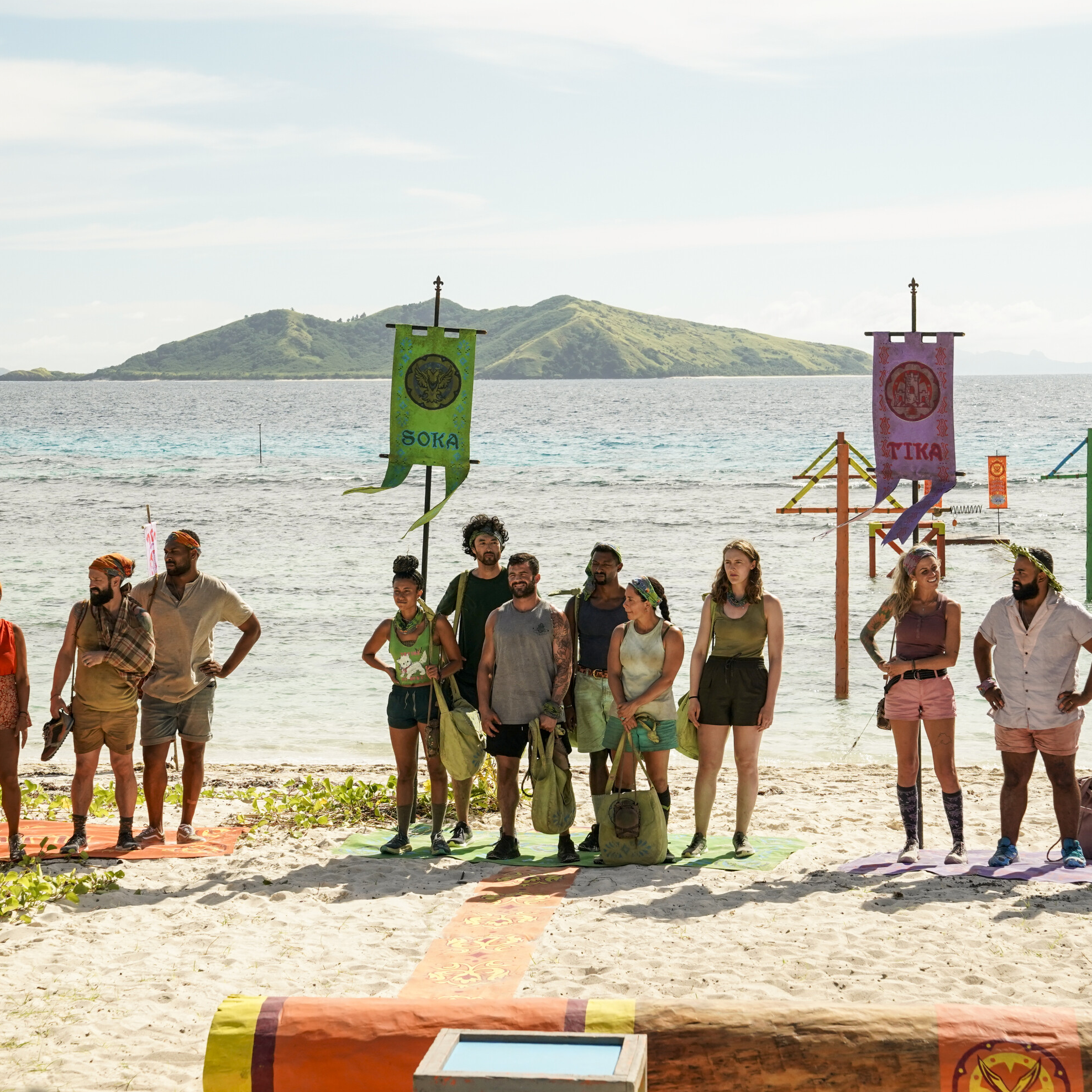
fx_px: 2855
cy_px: 542
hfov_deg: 21.6
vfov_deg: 21.7
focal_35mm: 80
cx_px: 513
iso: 800
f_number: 8
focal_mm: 62
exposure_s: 1/640
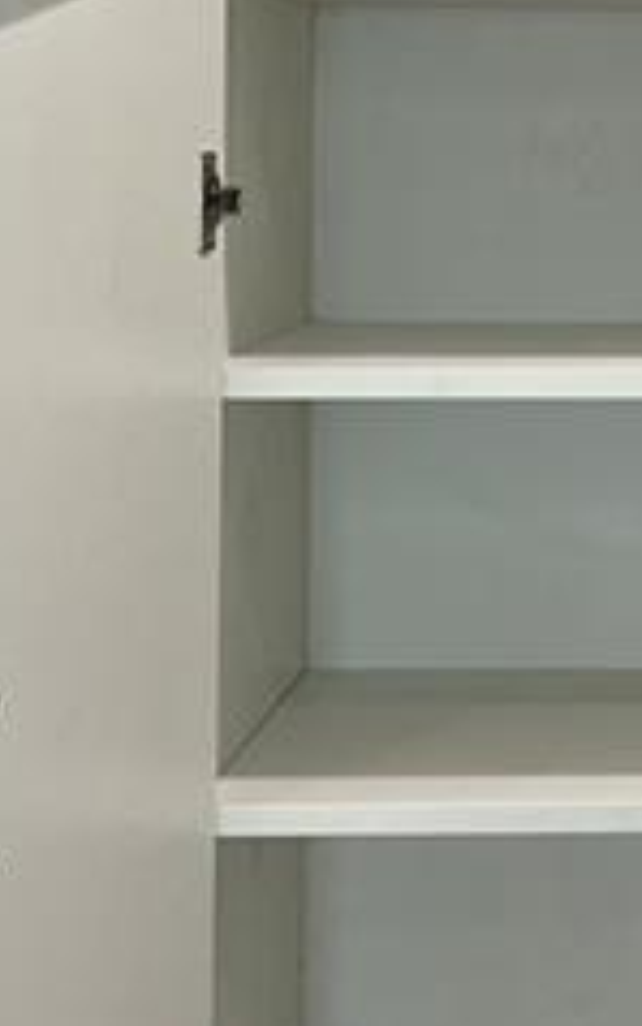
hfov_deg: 9.2
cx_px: 995
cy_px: 224
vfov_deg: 15.0
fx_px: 3887
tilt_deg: -1.6
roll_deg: -0.7
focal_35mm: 139
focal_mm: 5.7
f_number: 1.5
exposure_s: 1/120
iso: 64
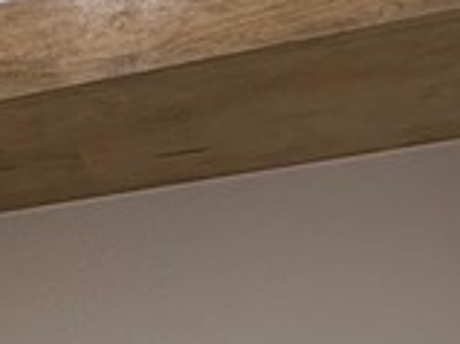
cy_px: 749
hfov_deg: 17.4
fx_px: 1195
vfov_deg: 13.4
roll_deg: -1.1
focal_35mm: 90
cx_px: -385
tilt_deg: -4.2
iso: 200
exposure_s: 1/60
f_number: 2.2
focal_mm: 2.22
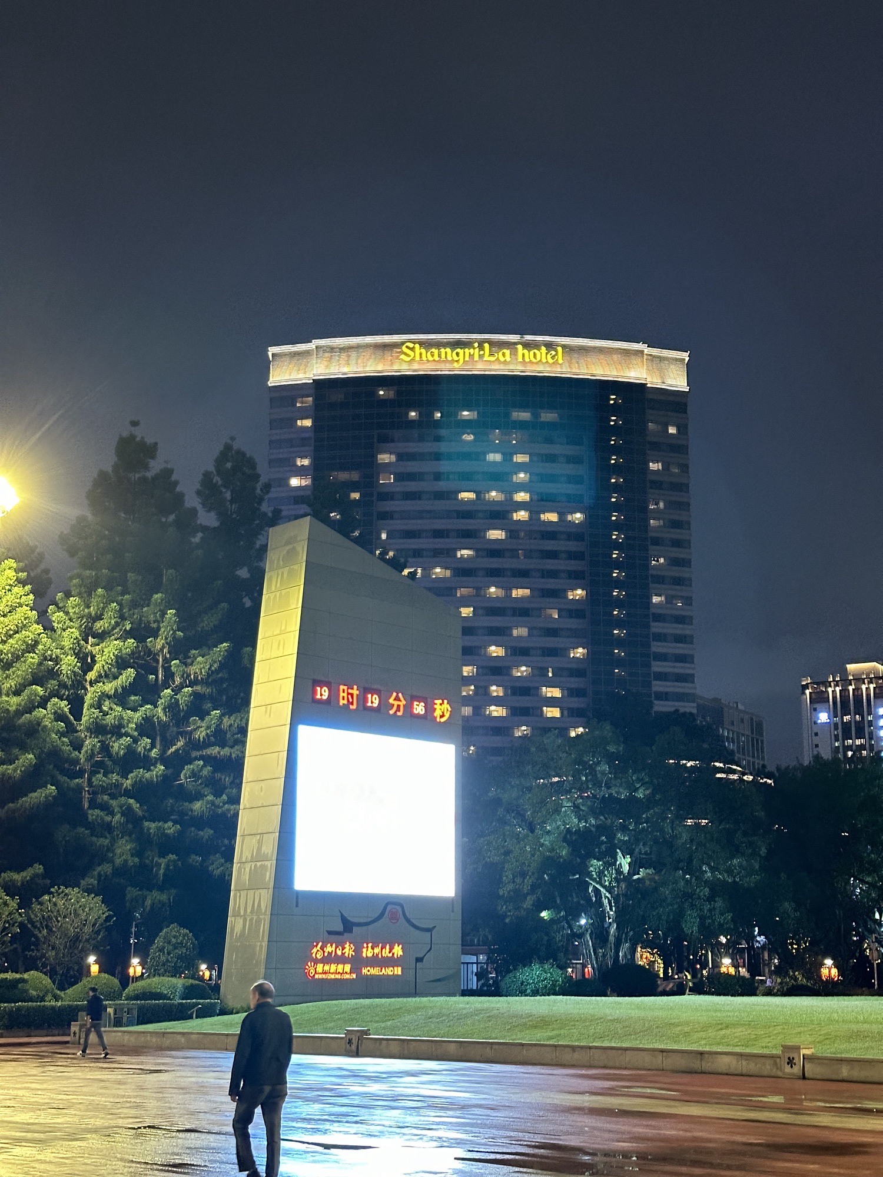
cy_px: 588
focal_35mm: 48
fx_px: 1633
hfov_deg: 30.3
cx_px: 442
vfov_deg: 39.7
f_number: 1.78
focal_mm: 6.86
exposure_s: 1/30
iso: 500
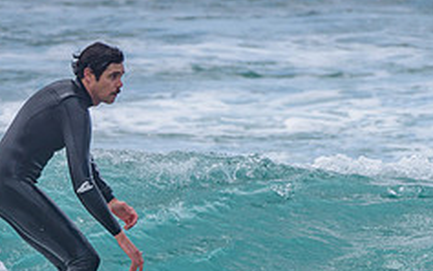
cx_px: 108
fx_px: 18004
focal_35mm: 1526
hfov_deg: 1.4
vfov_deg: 0.9
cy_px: 282
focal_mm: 500
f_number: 5.6
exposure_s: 1/1600
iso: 125
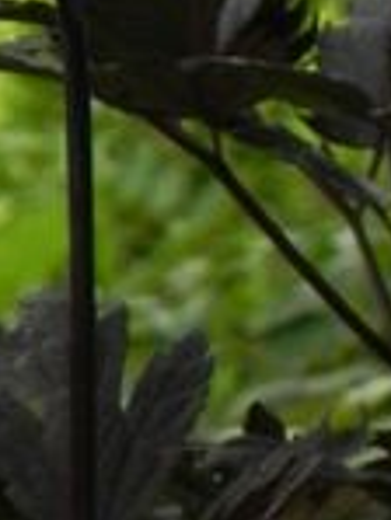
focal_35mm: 1138
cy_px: 77
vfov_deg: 1.7
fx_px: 17114
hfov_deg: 1.3
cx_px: 251
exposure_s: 1/200
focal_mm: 37.7
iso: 160
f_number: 5
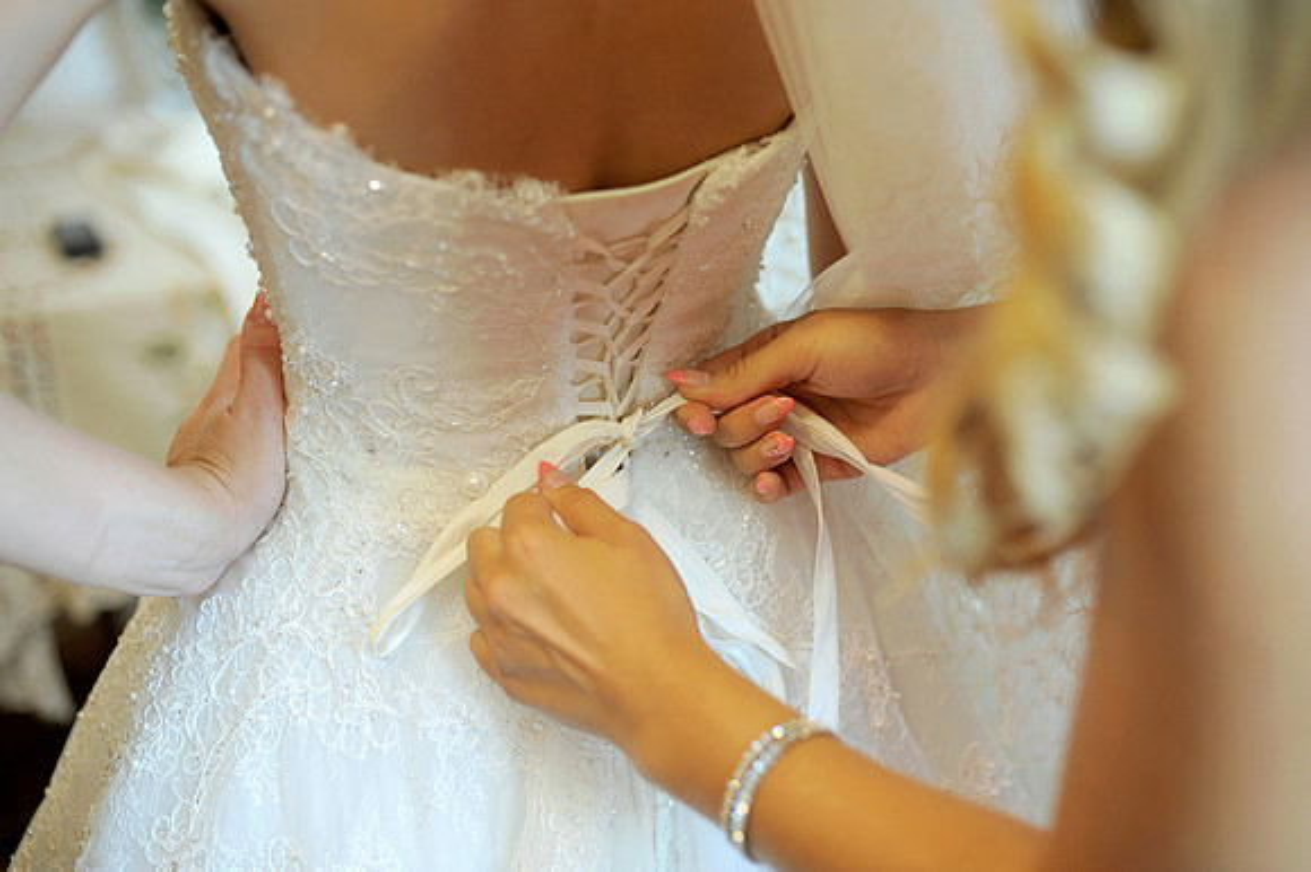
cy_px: 436
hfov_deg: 39.6
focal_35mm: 50
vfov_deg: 27.0
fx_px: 1820
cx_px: 656
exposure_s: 1/60
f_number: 2.2
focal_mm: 50
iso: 500
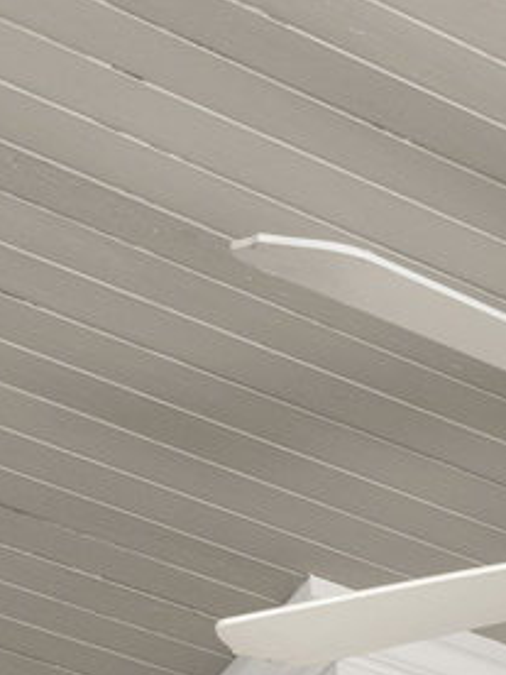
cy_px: 2402
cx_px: 2090
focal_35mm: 171
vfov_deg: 8.4
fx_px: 3333
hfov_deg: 6.7
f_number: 9
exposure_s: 1/2.5
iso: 200
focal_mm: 16
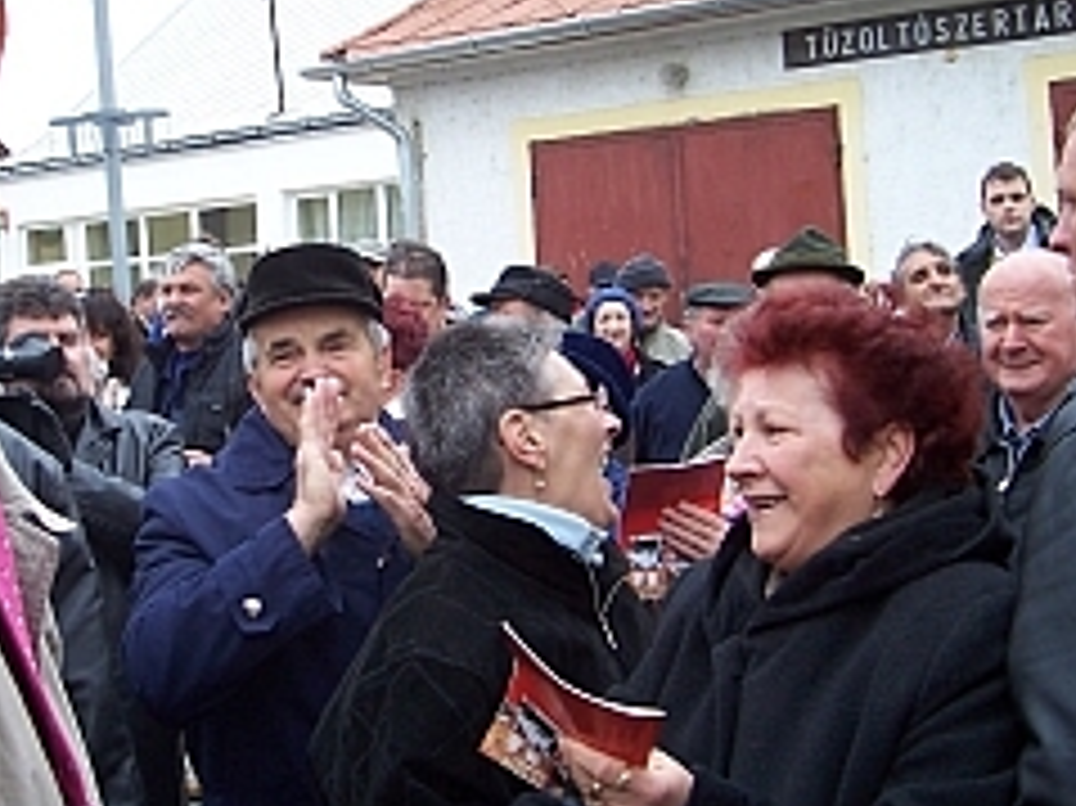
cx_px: 446
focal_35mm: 57
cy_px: 315
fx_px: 1771
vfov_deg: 25.6
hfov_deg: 33.7
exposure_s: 1/350
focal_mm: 5.6
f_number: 2.7
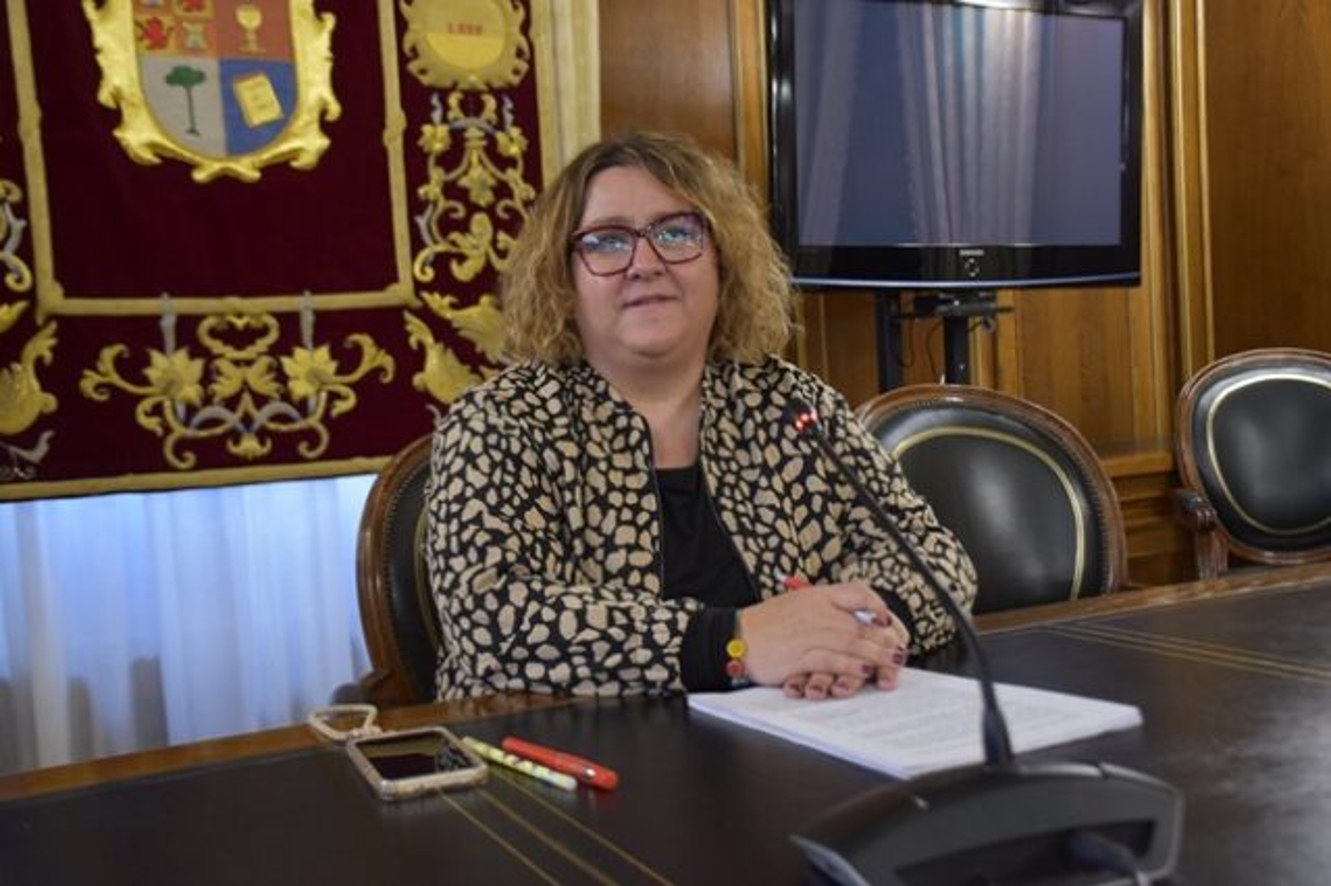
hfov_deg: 49.6
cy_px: 443
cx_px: 666
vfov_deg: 34.2
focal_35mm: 39
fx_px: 1441
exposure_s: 1/60
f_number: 3.8
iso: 1000
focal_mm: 26
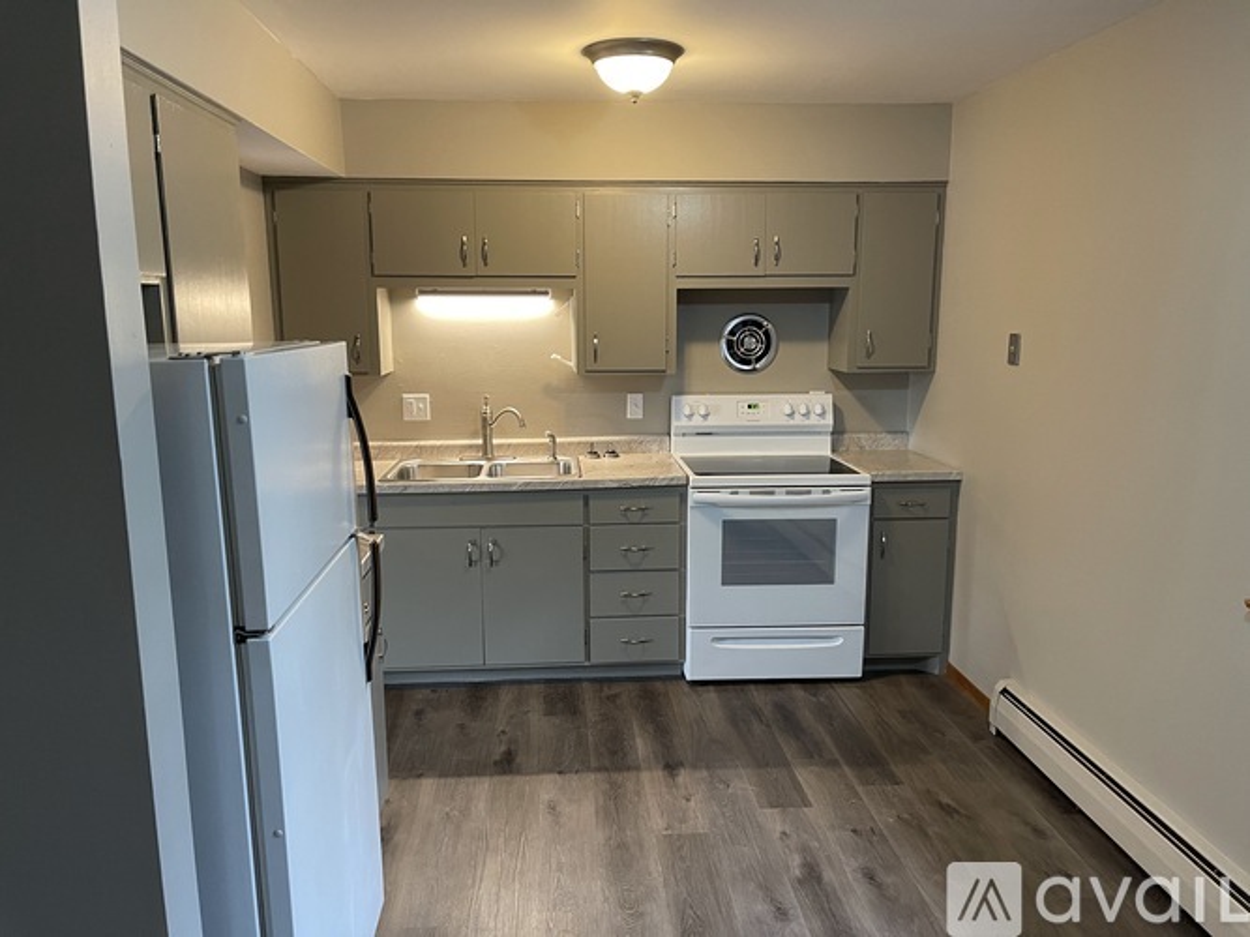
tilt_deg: -9.7
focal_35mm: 26
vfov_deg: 53.0
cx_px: 625
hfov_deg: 67.3
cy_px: 468
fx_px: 939
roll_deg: +1.0
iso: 250
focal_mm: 5.1
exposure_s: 1/60
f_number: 1.6
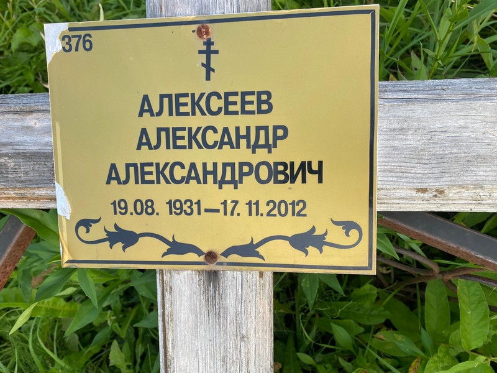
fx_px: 373
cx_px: 248
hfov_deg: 67.3
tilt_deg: -70.8
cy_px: 186
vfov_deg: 53.1
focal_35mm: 26
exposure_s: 1/202
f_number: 1.8
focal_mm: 4.25
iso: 32
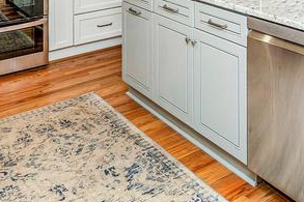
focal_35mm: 49
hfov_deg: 39.5
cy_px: -72
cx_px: 219
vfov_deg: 23.7
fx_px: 414
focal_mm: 14
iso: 200
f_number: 4.5
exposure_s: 1/60
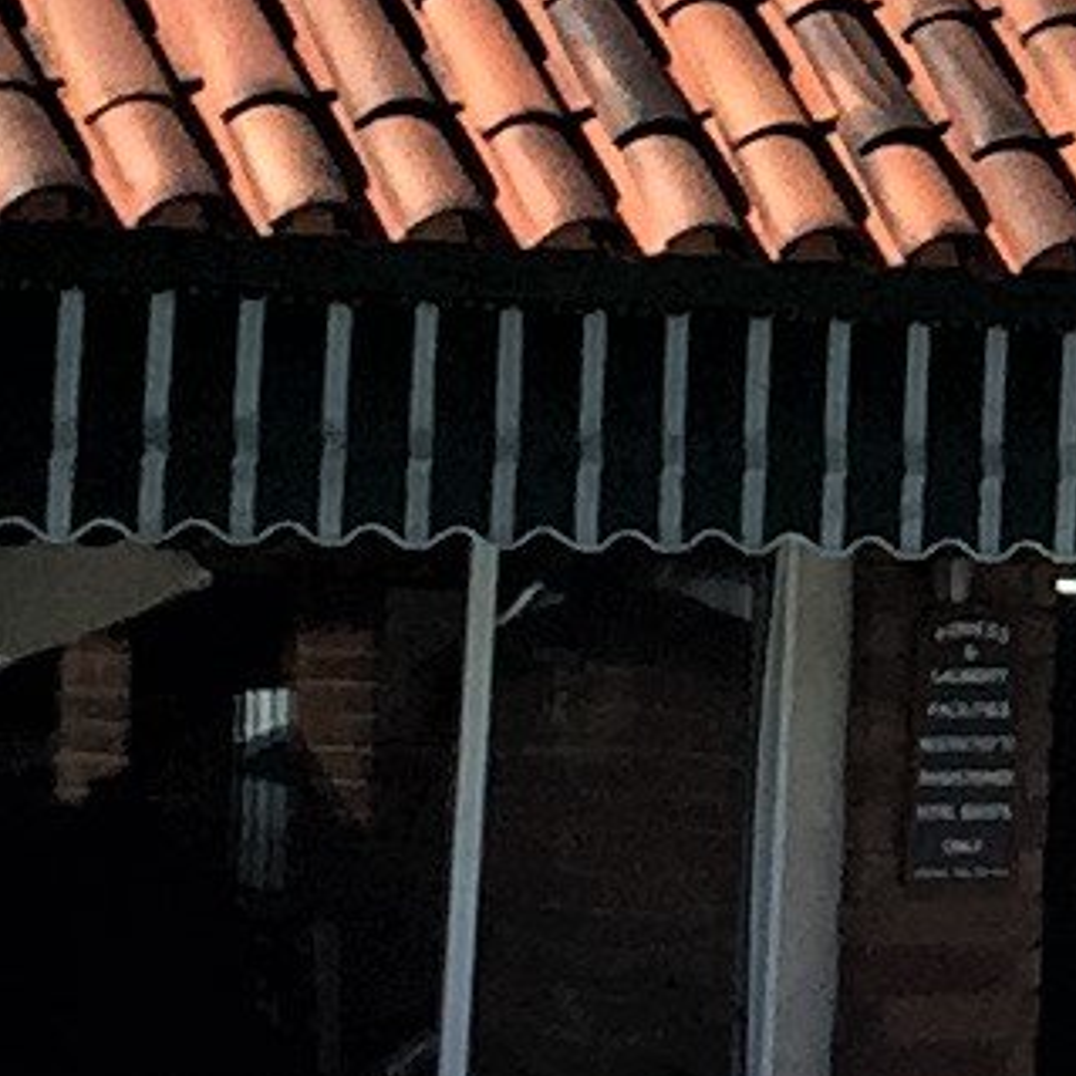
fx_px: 9214
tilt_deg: +7.7
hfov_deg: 6.2
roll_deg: -2.8
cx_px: 3181
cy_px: -412
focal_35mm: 262
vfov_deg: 6.6
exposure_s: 1/2326
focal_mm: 4.15
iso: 32
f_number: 2.2
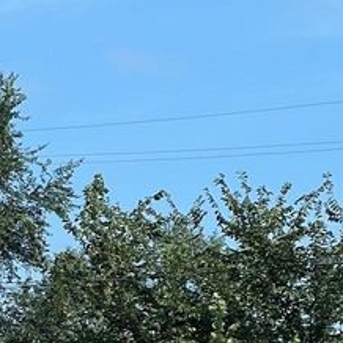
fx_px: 3587
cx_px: -385
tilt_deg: +2.9
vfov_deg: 5.4
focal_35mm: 320
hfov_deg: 5.3
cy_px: 411
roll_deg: +0.3
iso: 32
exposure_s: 1/539
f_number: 2.8
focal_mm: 9
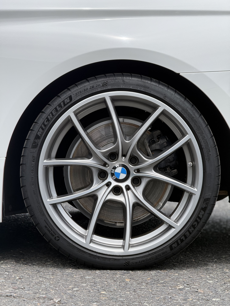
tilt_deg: -2.3
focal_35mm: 120
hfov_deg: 12.3
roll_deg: -0.8
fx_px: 1063
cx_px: 115
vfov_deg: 16.4
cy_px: 153
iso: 64
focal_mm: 15.66
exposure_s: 1/511
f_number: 2.8
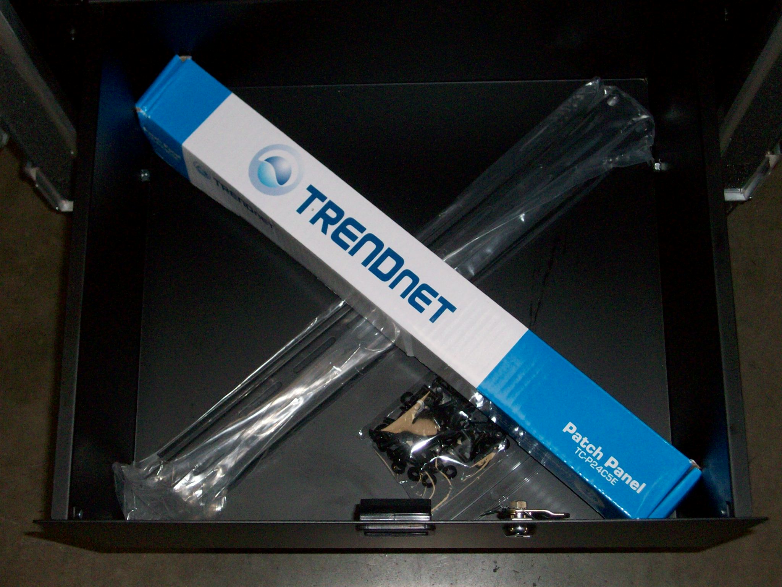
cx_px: 391
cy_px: 294
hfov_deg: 36.2
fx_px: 1197
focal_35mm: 53
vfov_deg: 27.5
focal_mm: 8.8
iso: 160
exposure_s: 1/70.6
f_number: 3.6
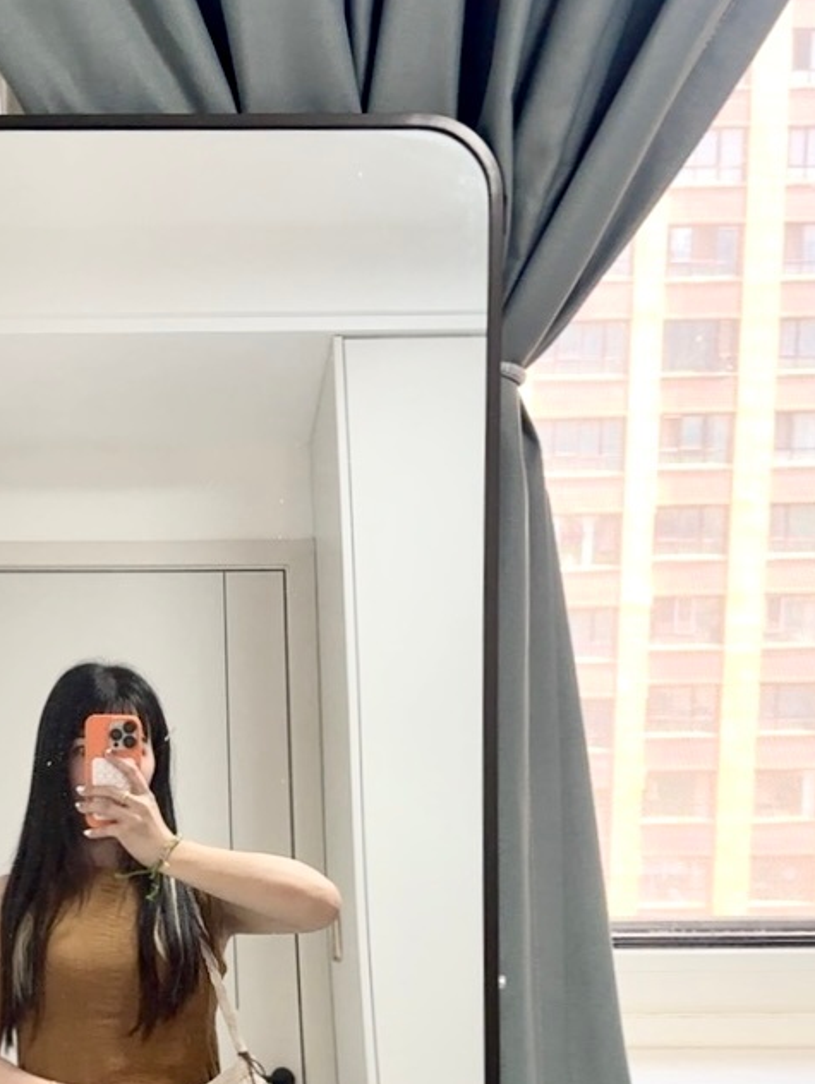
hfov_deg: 26.7
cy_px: 956
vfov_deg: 33.8
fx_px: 1693
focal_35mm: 54
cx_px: 194
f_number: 1.78
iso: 160
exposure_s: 1/100
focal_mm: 6.86
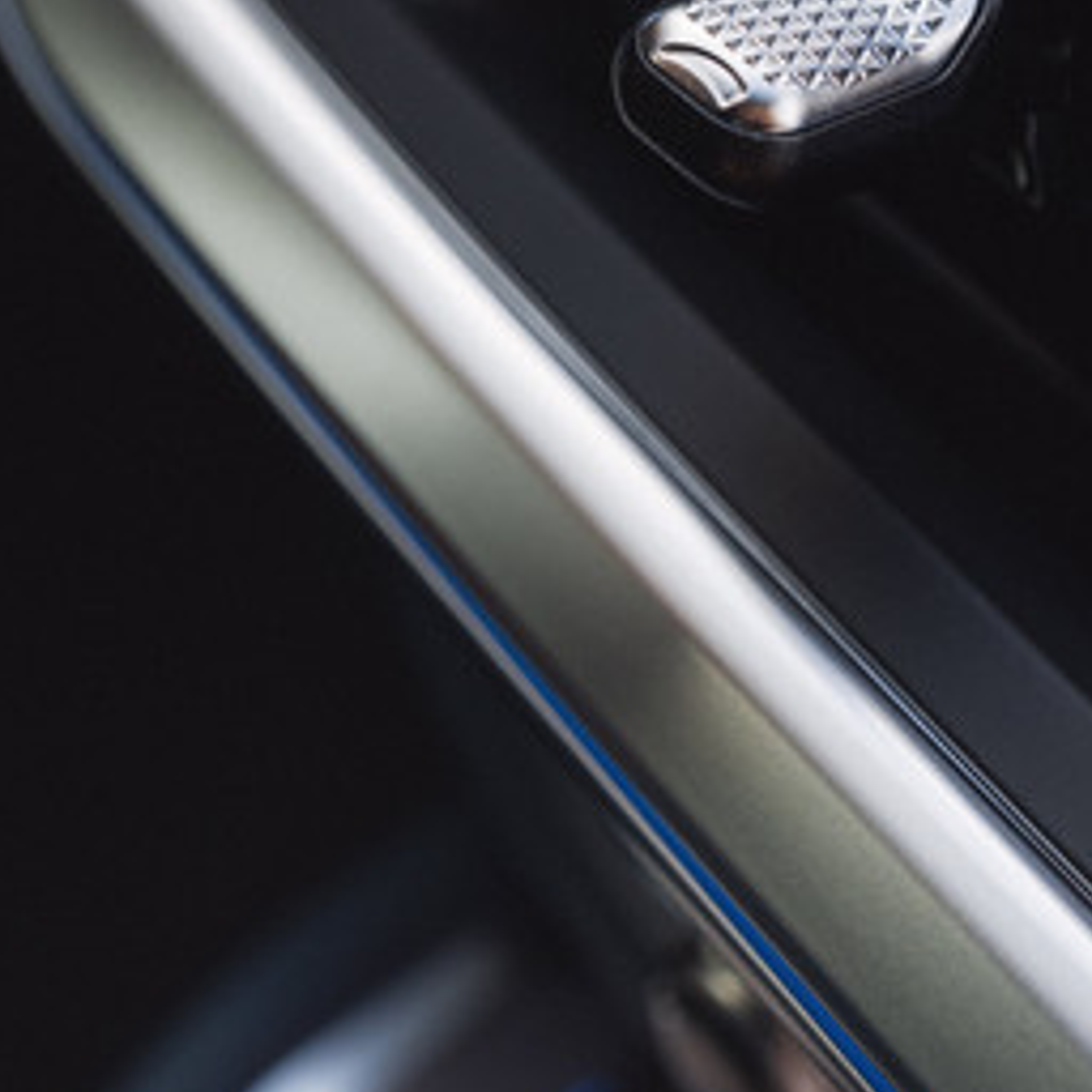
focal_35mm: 93
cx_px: 706
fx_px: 3319
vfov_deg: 18.5
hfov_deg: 18.6
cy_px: 235
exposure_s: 1/100
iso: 800
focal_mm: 35
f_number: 4.5
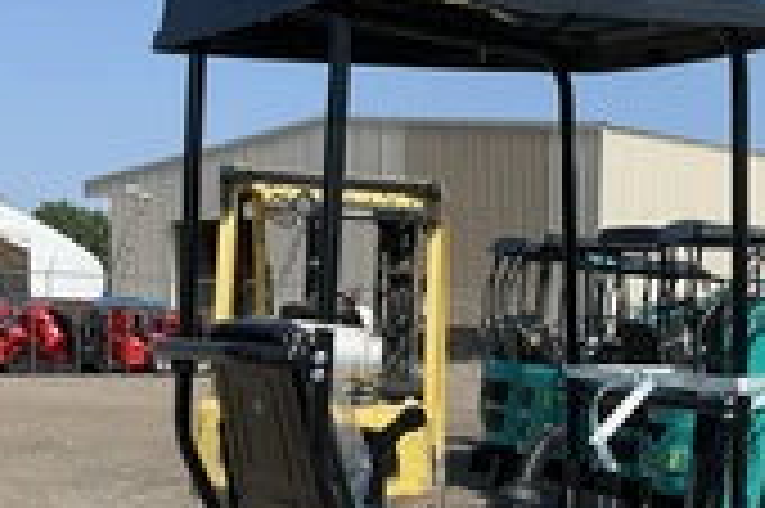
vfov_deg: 18.4
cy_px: 557
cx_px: 576
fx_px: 1507
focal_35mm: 71
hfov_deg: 28.1
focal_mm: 3
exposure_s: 1/1730
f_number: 1.8
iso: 25
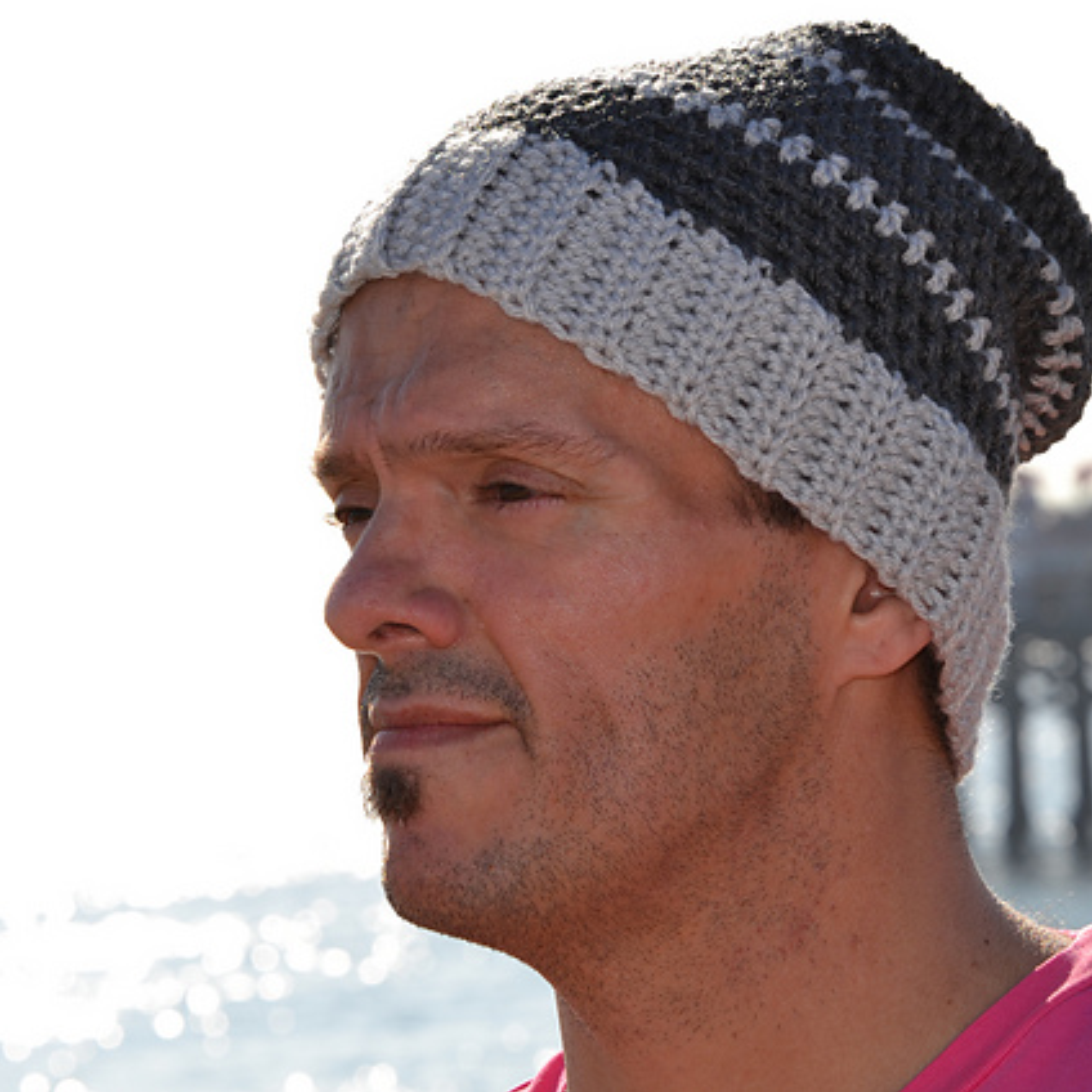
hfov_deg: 11.6
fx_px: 5354
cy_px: 545
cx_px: 567
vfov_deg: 11.6
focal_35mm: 150
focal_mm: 78
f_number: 11
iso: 100
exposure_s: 1/200
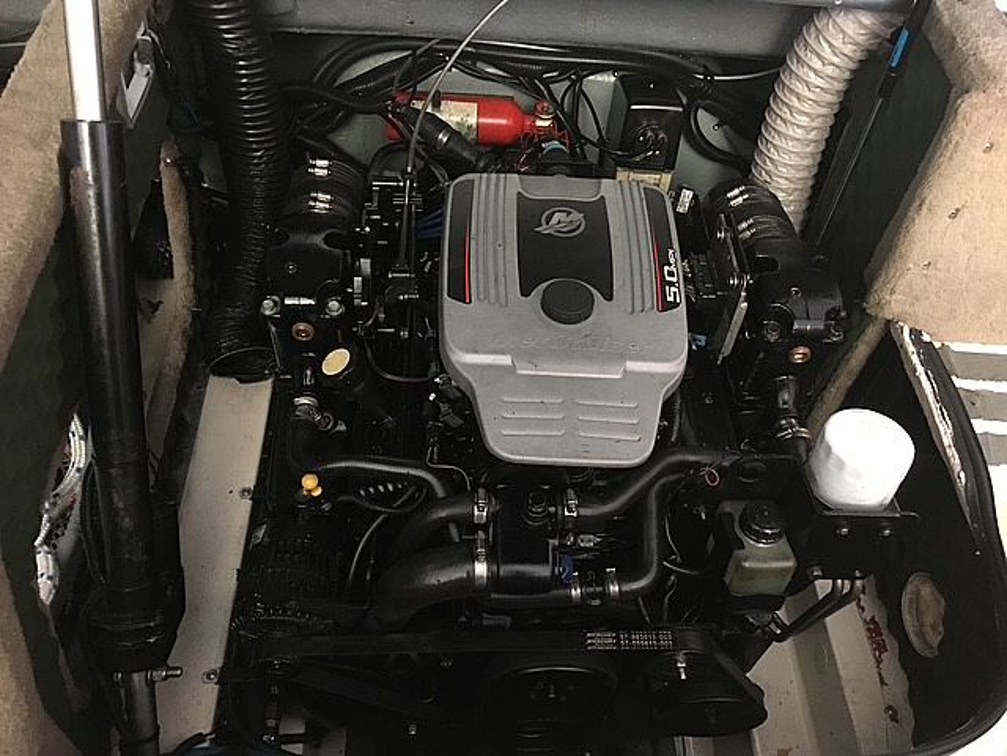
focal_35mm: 29
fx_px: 844
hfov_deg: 61.7
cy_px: 378
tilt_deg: -54.5
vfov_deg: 48.2
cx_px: 504
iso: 160
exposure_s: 1/8
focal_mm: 4.15
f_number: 2.2
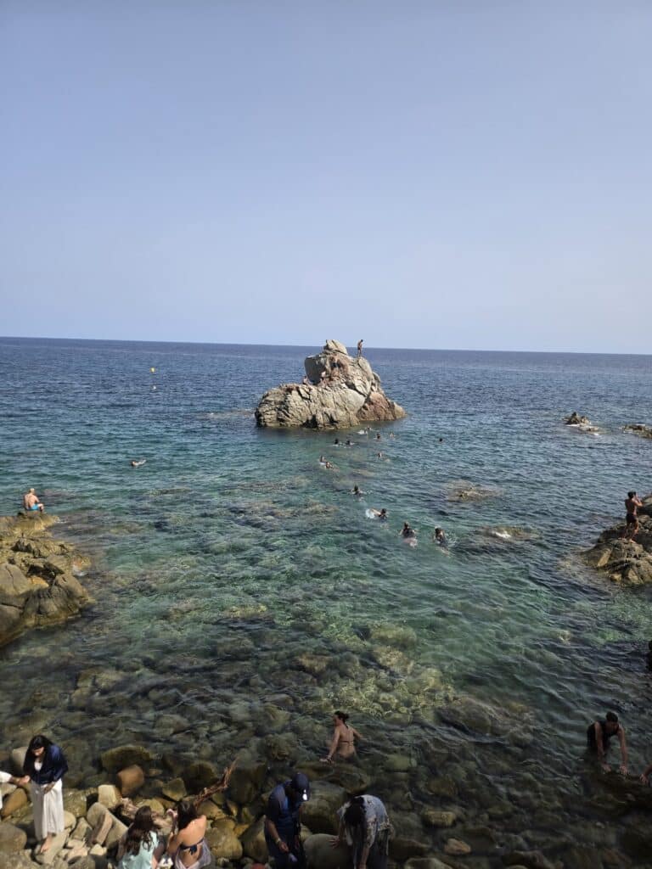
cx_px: 326
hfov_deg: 58.9
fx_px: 578
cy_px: 434
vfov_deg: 73.9
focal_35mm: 23
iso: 40
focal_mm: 5.4
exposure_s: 1/2921
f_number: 1.8
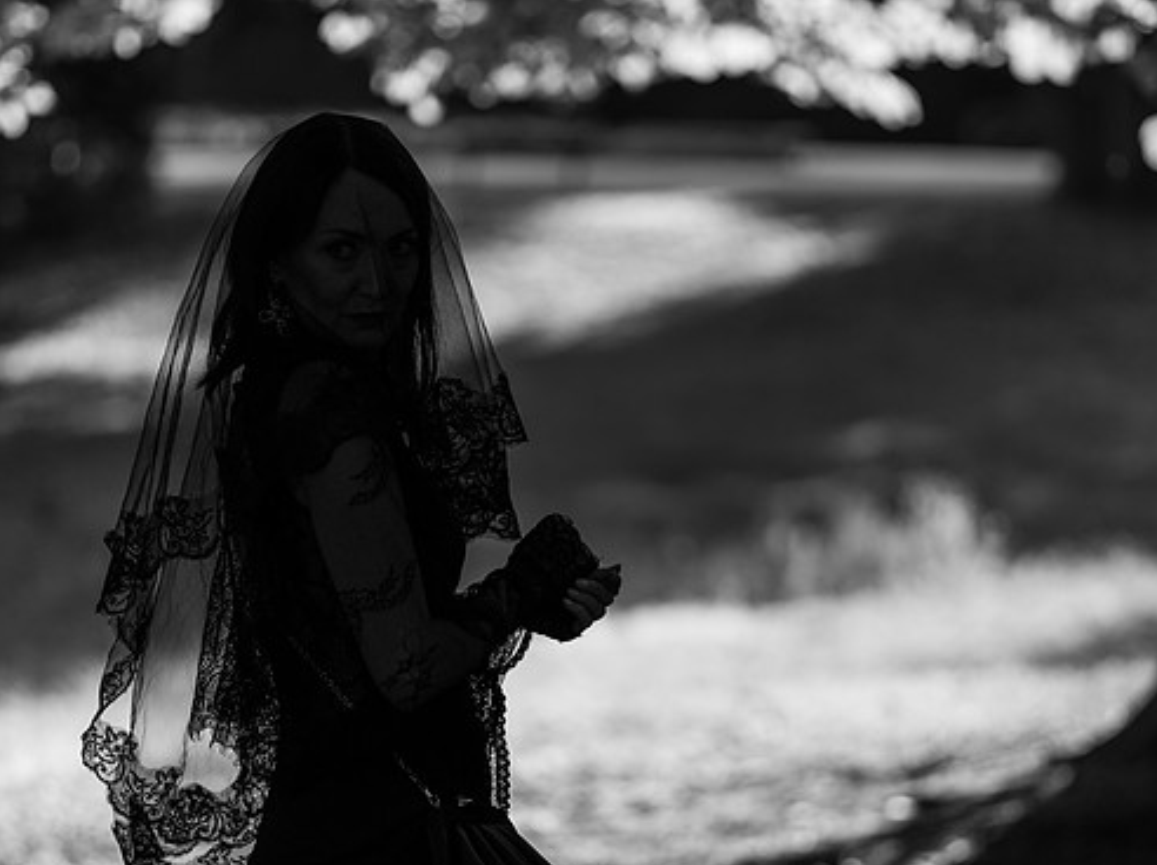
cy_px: 489
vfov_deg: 9.1
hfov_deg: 12.2
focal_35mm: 162
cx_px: 607
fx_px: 5409
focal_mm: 85
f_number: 1.8
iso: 100
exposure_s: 1/1000
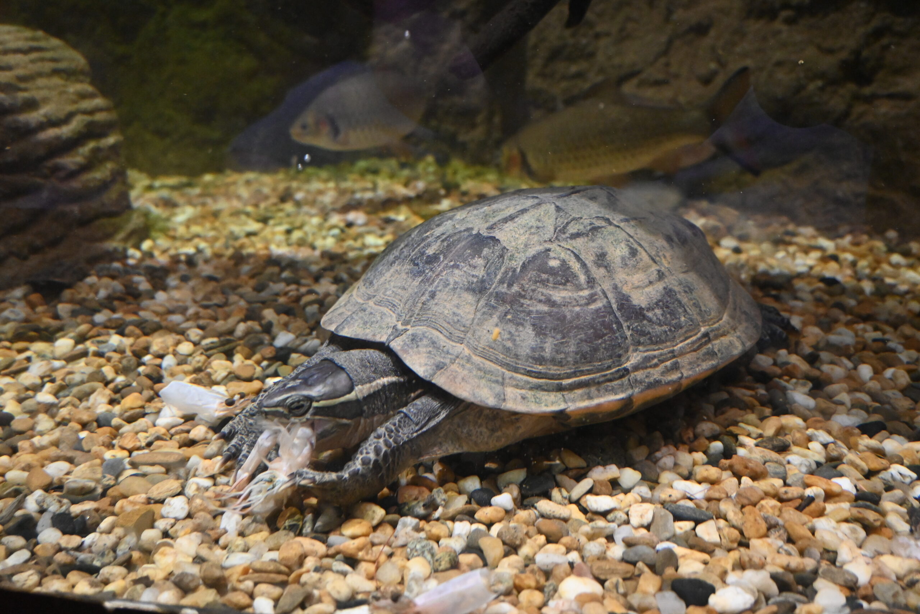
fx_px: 709
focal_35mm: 28
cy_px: 307
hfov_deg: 65.9
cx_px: 460
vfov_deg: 46.8
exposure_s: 1/100
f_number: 3.8
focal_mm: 18.5
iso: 3200
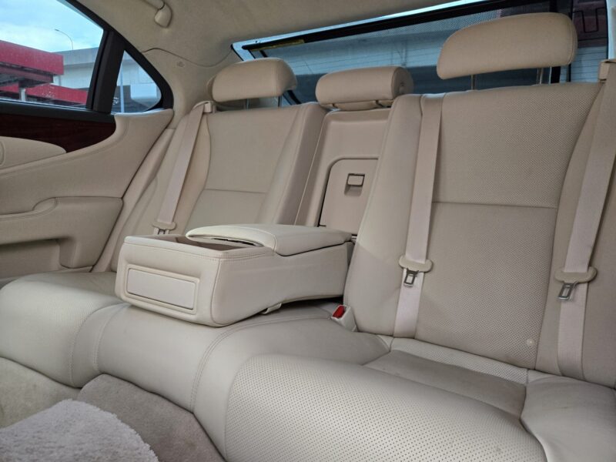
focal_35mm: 23
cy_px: 231
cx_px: 308
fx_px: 409
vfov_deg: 58.9
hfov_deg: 73.9
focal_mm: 5.4
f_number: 1.8
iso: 250
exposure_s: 1/180
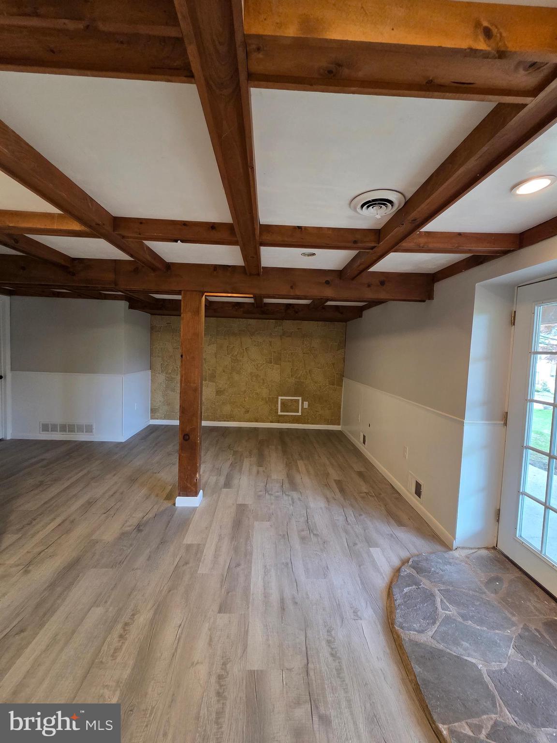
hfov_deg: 89.9
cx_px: 278
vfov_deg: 106.2
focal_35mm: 13
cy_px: 372
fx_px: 279
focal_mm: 2.2
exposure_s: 1/60
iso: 250
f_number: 2.2
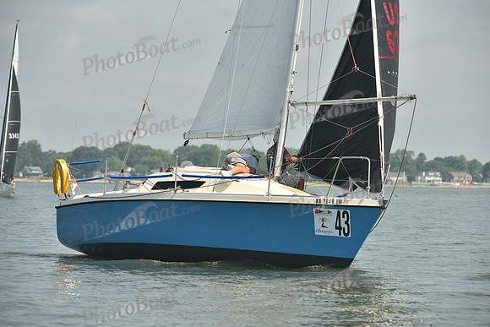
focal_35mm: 240
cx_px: 245
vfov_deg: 5.7
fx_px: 3267
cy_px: 164
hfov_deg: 8.6
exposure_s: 1/1250
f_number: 7.1
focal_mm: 240
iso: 320
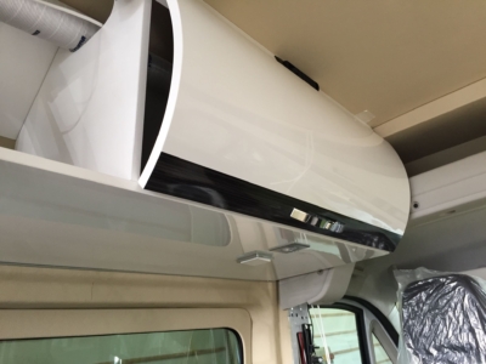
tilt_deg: +21.3
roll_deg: +7.4
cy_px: 182
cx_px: 243
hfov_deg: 61.7
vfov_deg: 48.2
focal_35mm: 29
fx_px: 407
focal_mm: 4.15
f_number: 2.2
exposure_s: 1/33
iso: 50
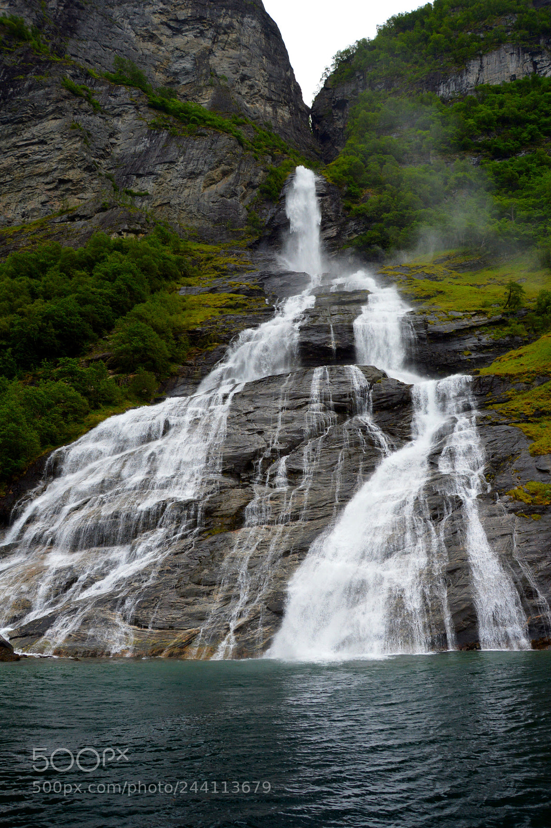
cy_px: 414
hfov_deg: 47.9
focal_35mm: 27
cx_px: 276
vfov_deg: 67.4
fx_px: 621
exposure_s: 1/1000
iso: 400
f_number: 4.5
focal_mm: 18
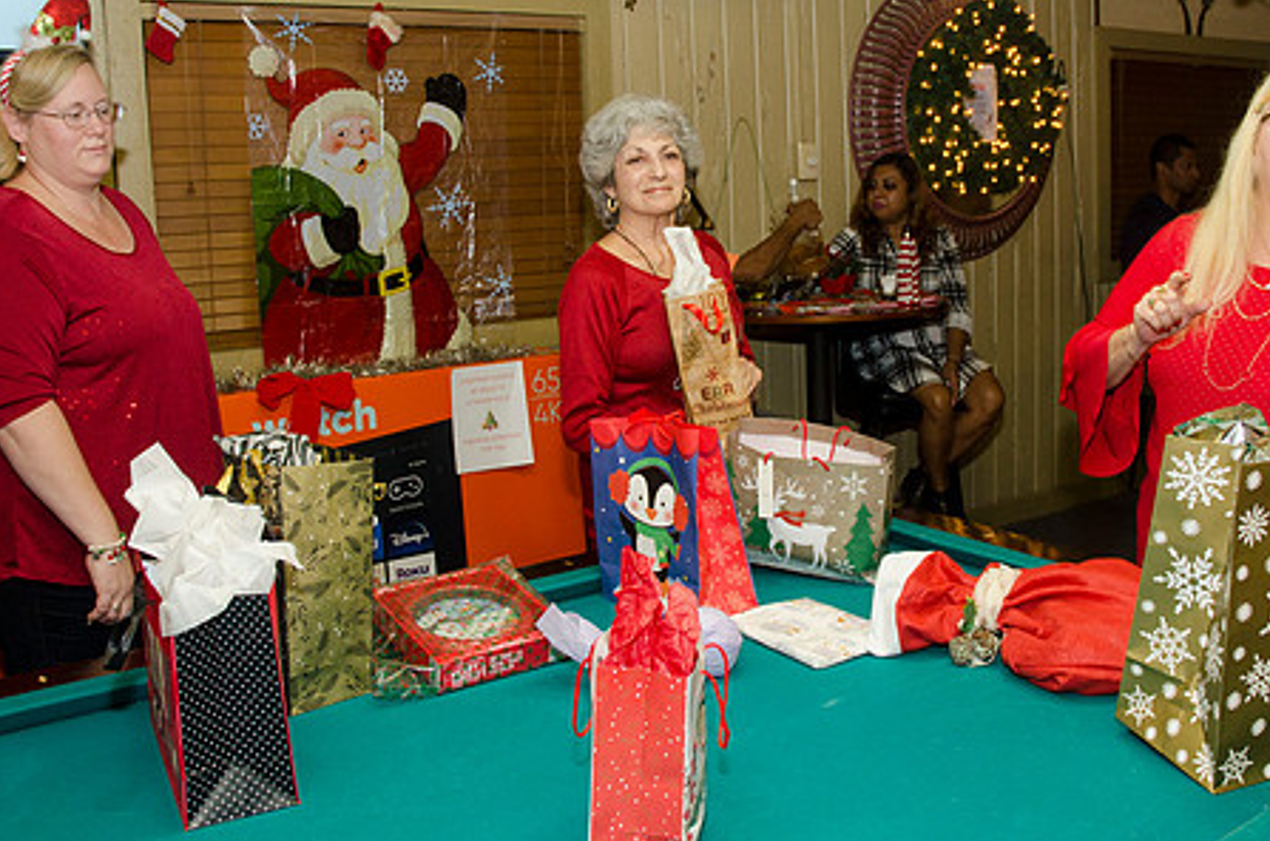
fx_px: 1232
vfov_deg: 37.5
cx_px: 685
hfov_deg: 54.5
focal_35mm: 35
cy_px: 318
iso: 400
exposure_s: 1/60
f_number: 5.6
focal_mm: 18
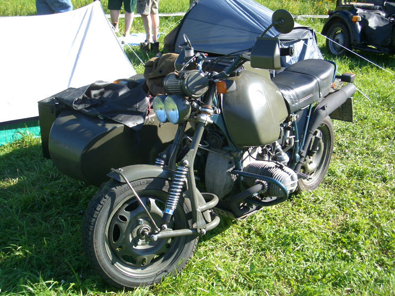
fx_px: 559
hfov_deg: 38.9
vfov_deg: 29.7
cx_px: 198
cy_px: 148
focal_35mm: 49
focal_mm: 8.2
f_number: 3.1
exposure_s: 1/320
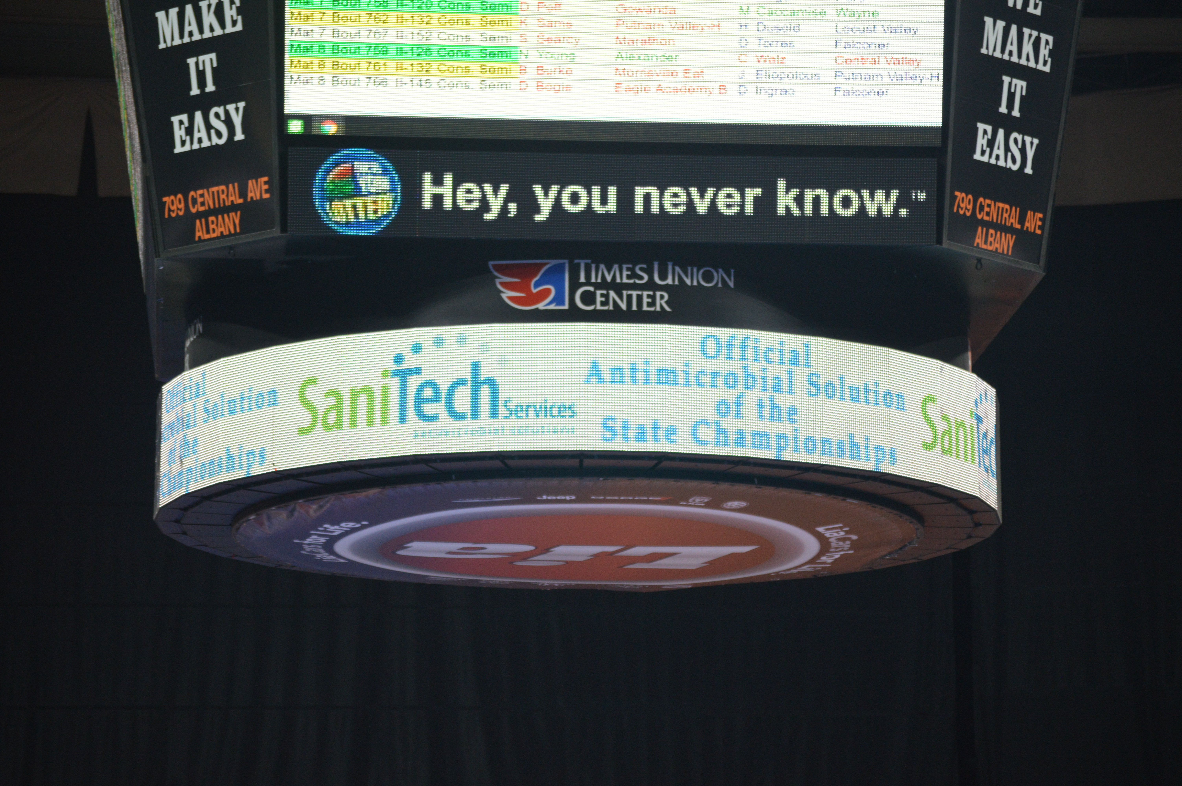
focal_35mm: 150
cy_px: 393
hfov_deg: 13.7
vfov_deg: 9.1
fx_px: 4921
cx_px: 591
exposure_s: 1/125
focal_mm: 100
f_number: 4.5
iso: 720
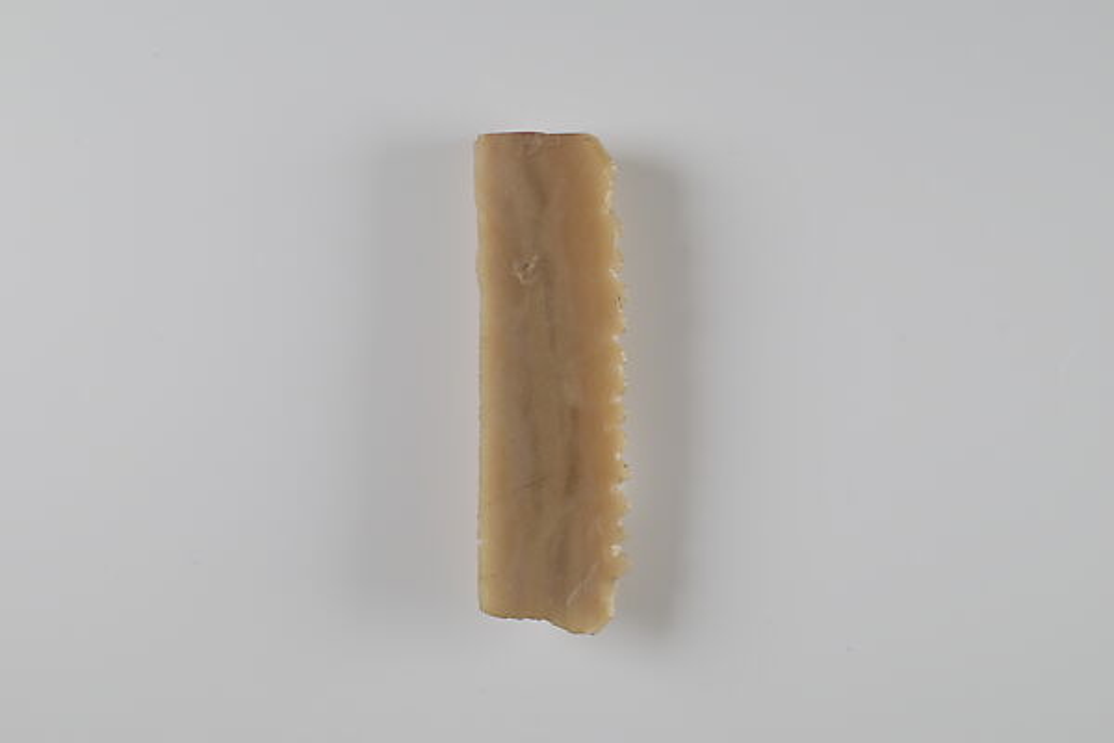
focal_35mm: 60
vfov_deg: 22.6
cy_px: 372
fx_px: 1857
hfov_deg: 33.4
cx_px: 557
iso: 125
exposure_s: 1/40
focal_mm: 40
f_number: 16
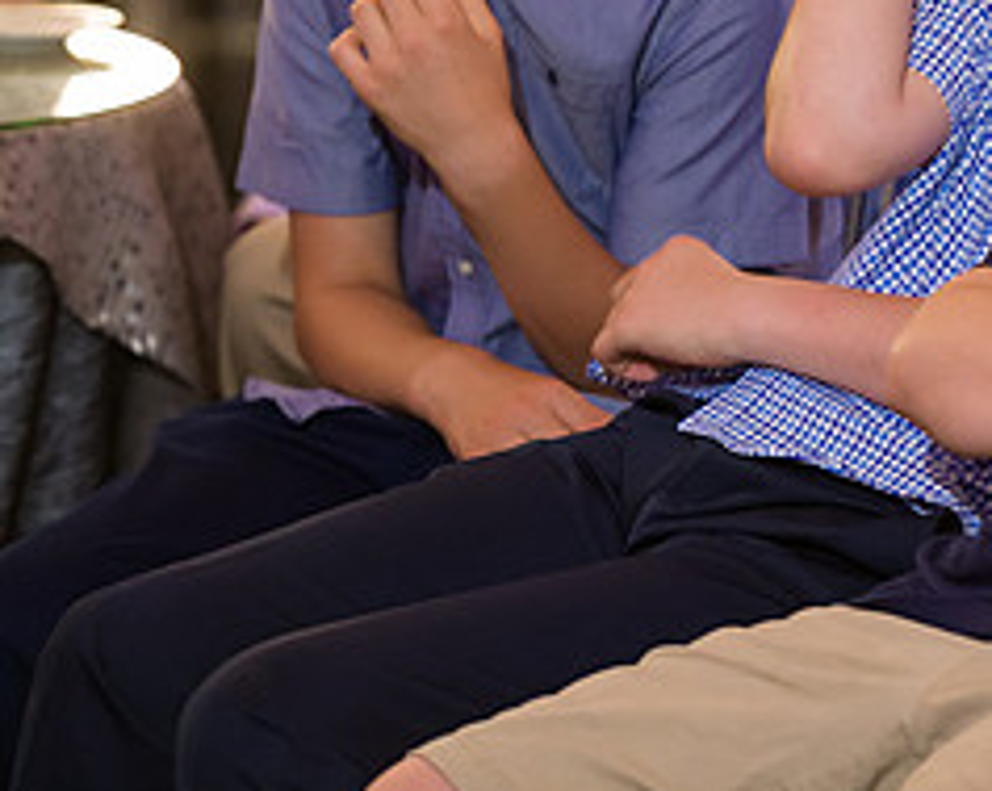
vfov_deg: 4.8
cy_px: -10
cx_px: 1147
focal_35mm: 322
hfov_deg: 6.0
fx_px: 9442
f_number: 3.2
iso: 1250
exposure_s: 1/125
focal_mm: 140
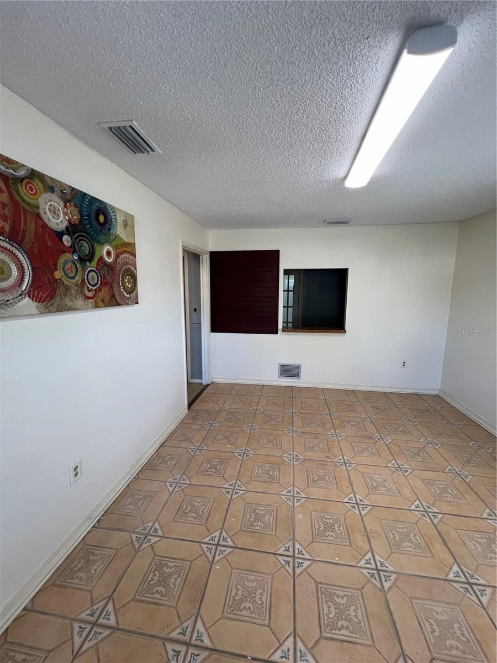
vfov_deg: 106.2
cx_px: 248
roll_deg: -0.1
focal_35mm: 13
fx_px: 249
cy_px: 332
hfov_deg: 89.9
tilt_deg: -6.4
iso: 125
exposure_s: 1/120
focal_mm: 1.57
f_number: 1.8
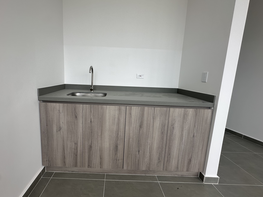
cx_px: 113
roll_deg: -2.4
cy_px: 93
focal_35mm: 16
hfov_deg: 93.9
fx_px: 122
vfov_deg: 78.0
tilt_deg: -5.5
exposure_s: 1/234
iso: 40
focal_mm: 2.22
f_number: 2.2
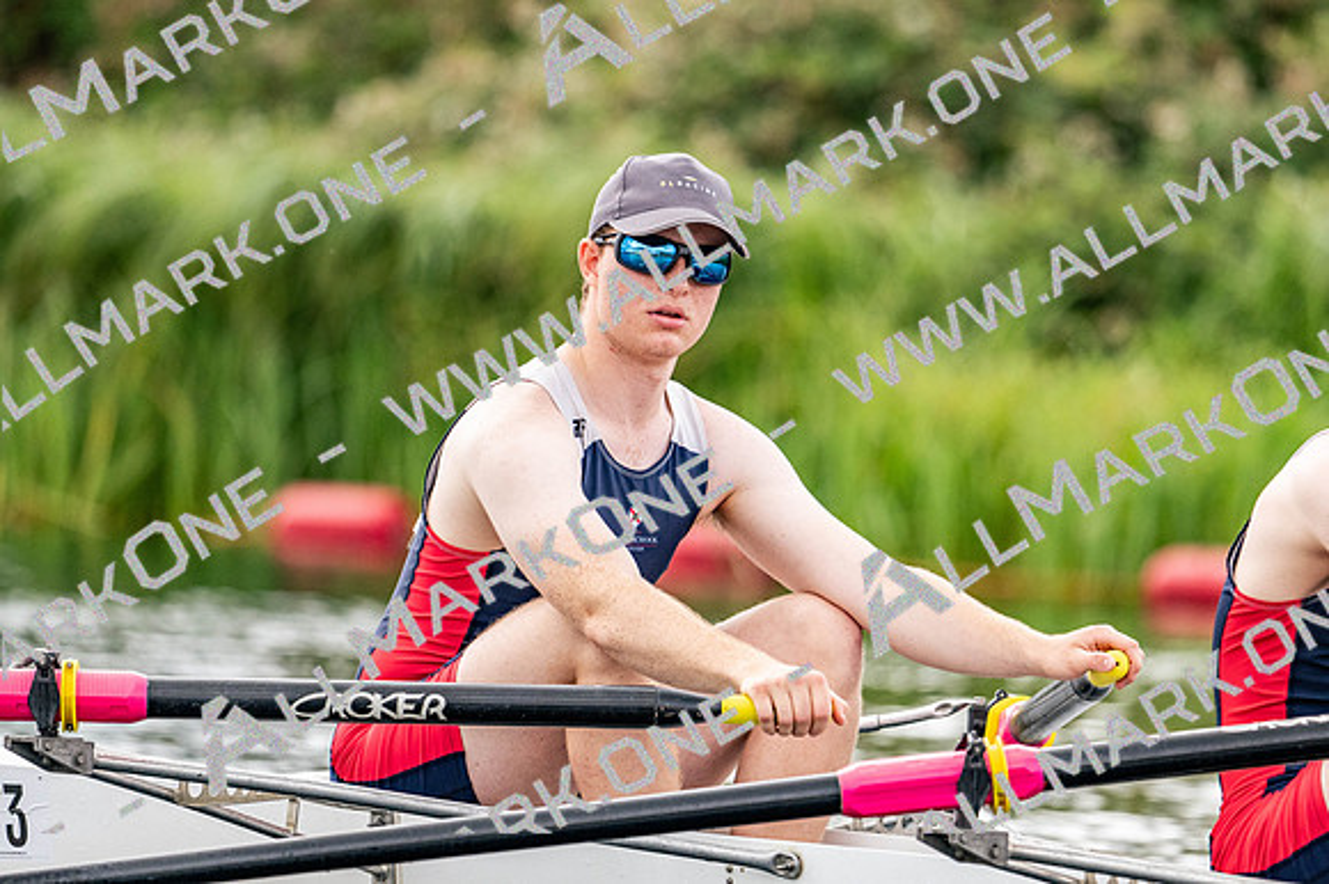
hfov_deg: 3.4
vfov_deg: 2.3
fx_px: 22137
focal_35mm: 600
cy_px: 442
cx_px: 664
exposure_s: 1/2500
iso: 800
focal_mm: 400
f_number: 4.5
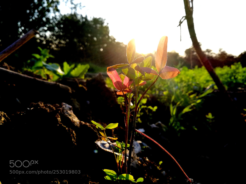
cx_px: 123
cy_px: 92
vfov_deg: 51.4
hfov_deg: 65.3
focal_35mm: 27
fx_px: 192
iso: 50
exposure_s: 1/507
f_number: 2.2
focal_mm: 3.81
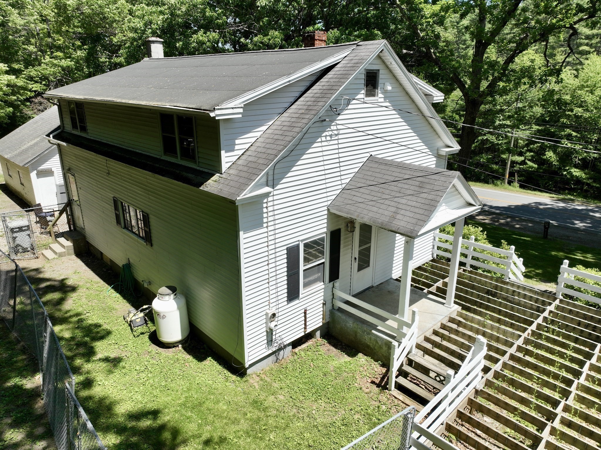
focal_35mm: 24
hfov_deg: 71.6
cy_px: 225
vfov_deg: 56.8
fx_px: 416
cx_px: 300
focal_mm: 12.29
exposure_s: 1/2000
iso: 200
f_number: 2.8
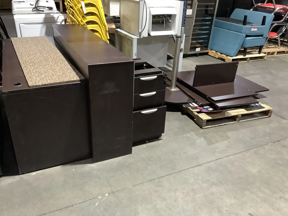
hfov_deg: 58.4
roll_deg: -2.7
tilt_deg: -25.1
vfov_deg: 45.4
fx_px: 258
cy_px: 108
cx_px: 144
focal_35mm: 31
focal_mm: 3.3
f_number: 2.4
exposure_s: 1/30
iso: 320
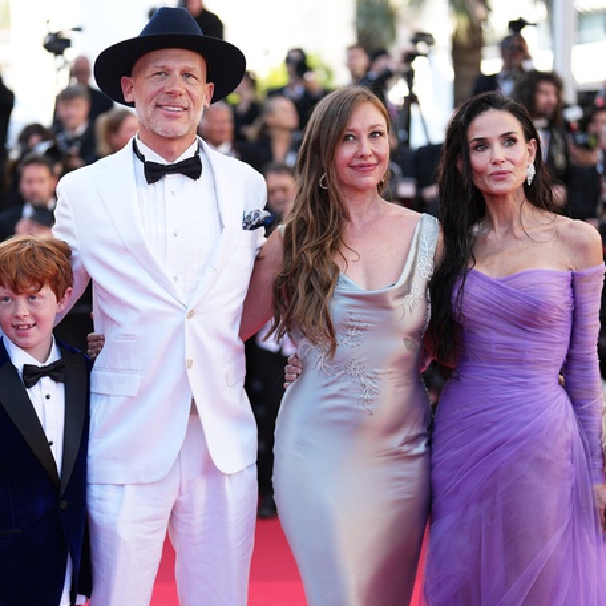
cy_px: 300
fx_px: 1287
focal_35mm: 65
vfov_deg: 26.5
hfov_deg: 26.4
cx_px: 229
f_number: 1.4
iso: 160
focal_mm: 50
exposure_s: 1/1000
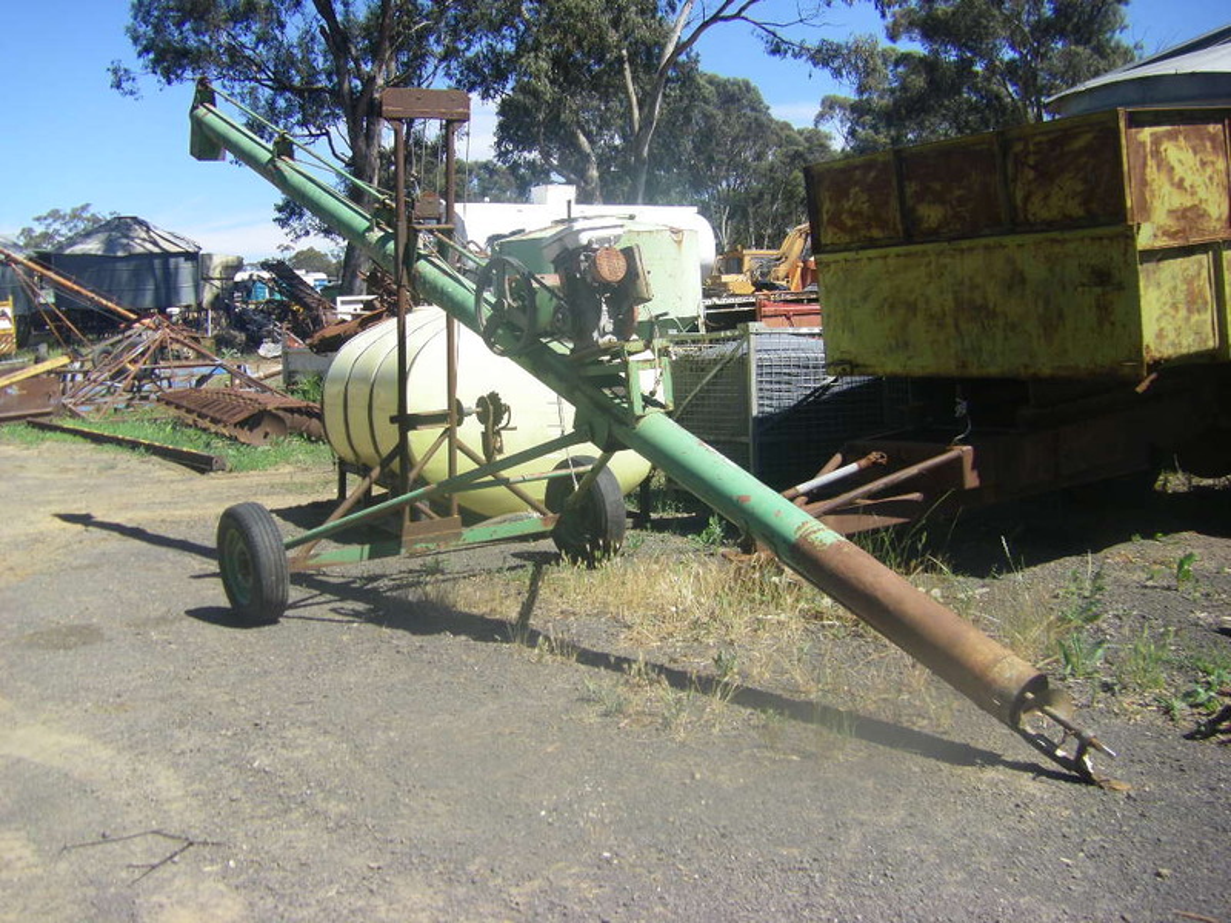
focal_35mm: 38
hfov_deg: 49.0
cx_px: 616
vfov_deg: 37.7
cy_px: 462
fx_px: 1351
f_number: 7
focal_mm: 6.3
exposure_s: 1/125
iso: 64
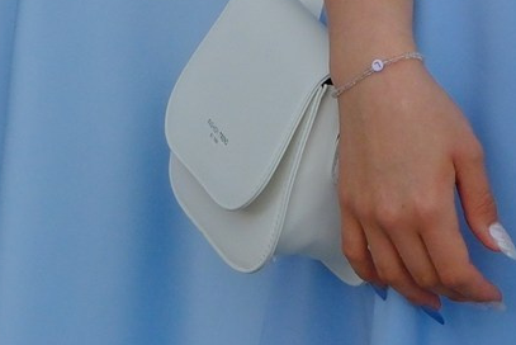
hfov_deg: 7.1
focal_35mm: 289
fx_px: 4145
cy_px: -499
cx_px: 595
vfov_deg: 4.6
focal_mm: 30.8
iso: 800
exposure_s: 1/640
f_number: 4
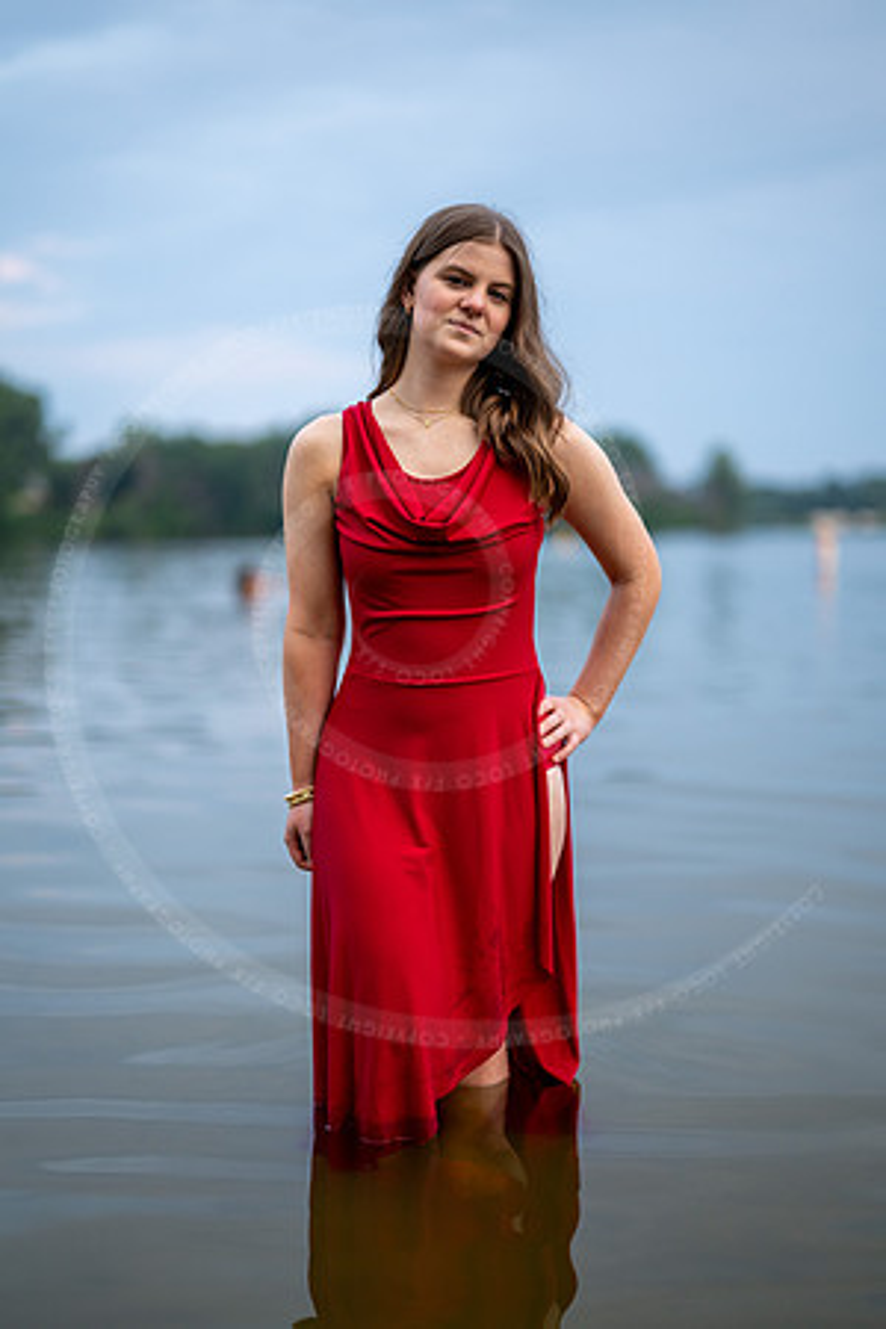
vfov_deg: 39.6
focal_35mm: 50
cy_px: 664
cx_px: 443
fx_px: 1846
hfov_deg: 27.0
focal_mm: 50
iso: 320
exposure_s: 1/640
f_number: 1.2
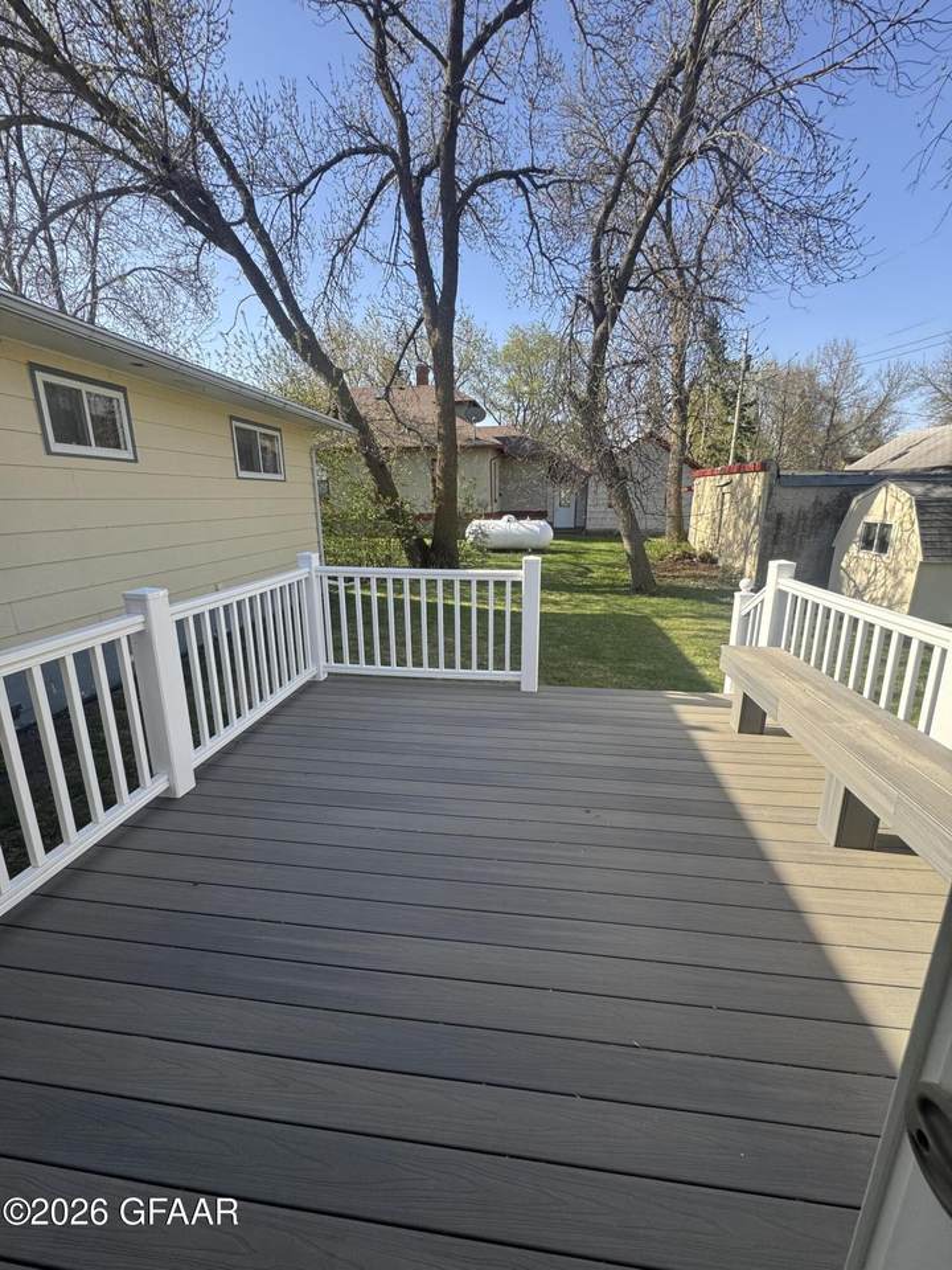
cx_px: 476
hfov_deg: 85.7
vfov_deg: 102.1
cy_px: 635
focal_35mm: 14
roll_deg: +0.6
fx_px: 513
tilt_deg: -14.6
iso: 40
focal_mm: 2.22
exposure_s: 1/307
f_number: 2.2
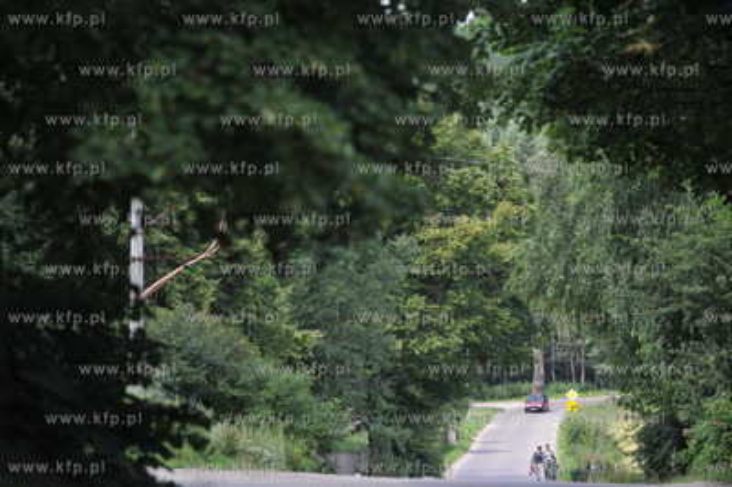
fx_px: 4063
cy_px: 244
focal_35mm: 200
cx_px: 366
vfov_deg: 6.9
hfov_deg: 10.3
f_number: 5
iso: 500
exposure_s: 1/800
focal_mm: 200
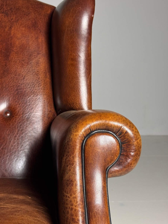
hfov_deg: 29.7
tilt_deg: -5.3
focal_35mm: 49
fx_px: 317
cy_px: 112
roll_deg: -1.2
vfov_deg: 38.9
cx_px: 84
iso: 250
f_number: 1.78
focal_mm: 6.76
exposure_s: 1/33
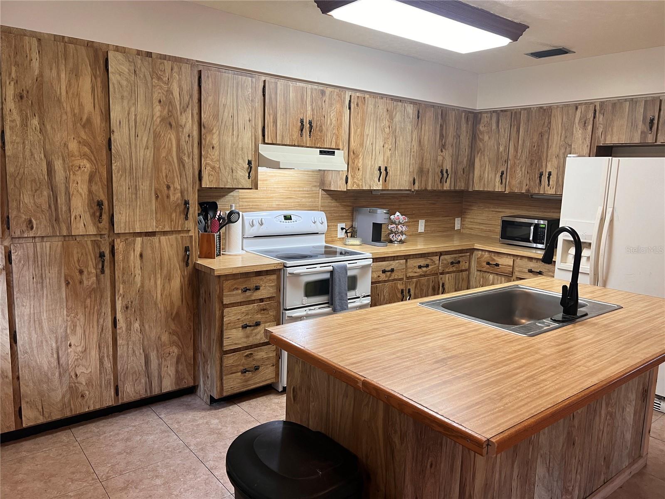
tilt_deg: -8.6
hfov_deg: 67.3
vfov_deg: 53.1
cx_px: 332
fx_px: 499
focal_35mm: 26
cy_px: 250
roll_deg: -2.0
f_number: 1.5
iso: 125
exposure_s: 1/60
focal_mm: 5.7
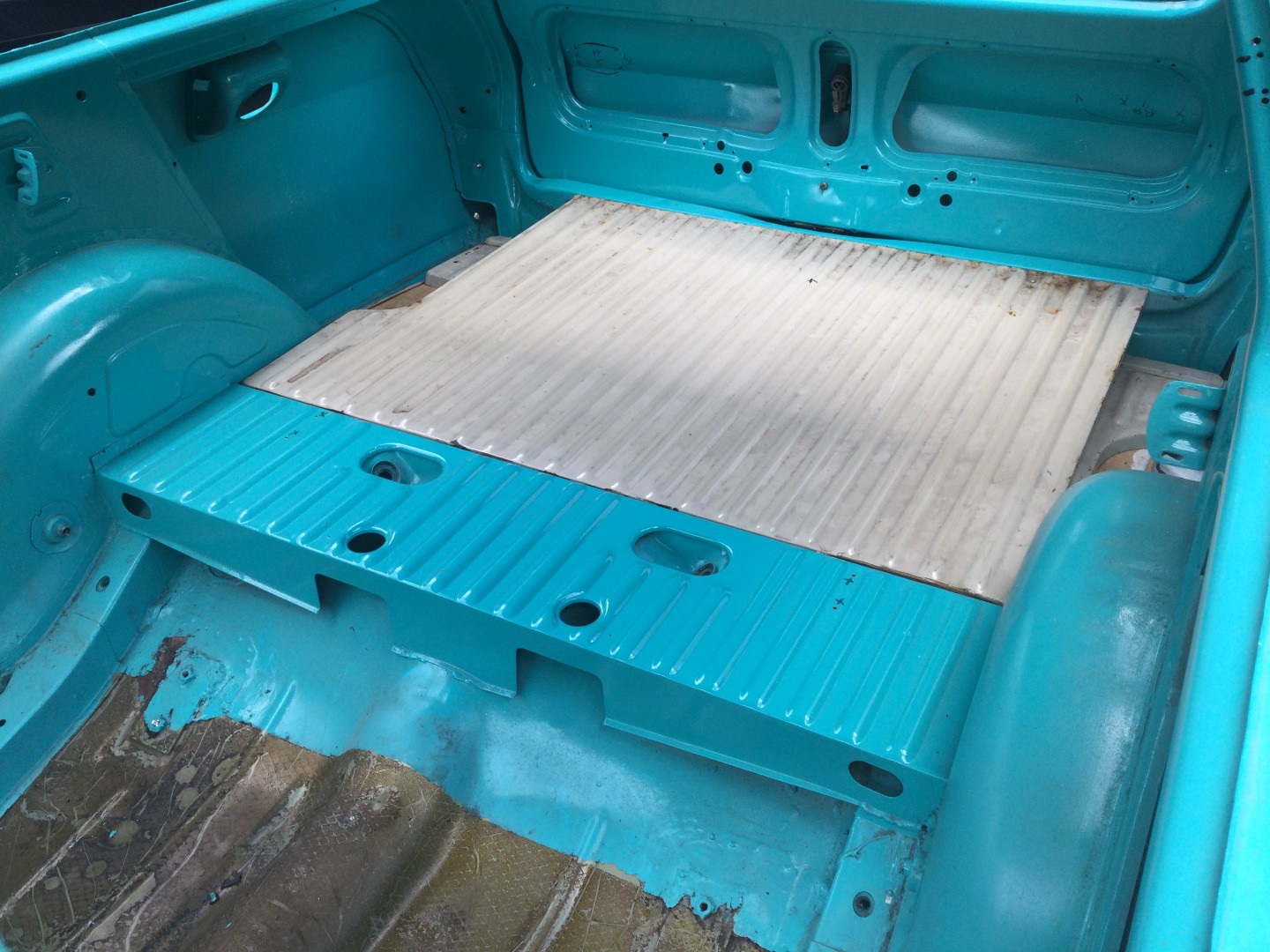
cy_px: 476
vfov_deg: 45.4
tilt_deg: -34.8
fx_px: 1137
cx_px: 635
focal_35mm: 31
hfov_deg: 58.4
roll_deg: -1.5
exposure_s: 1/110
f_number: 2.4
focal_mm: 3.3
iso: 25
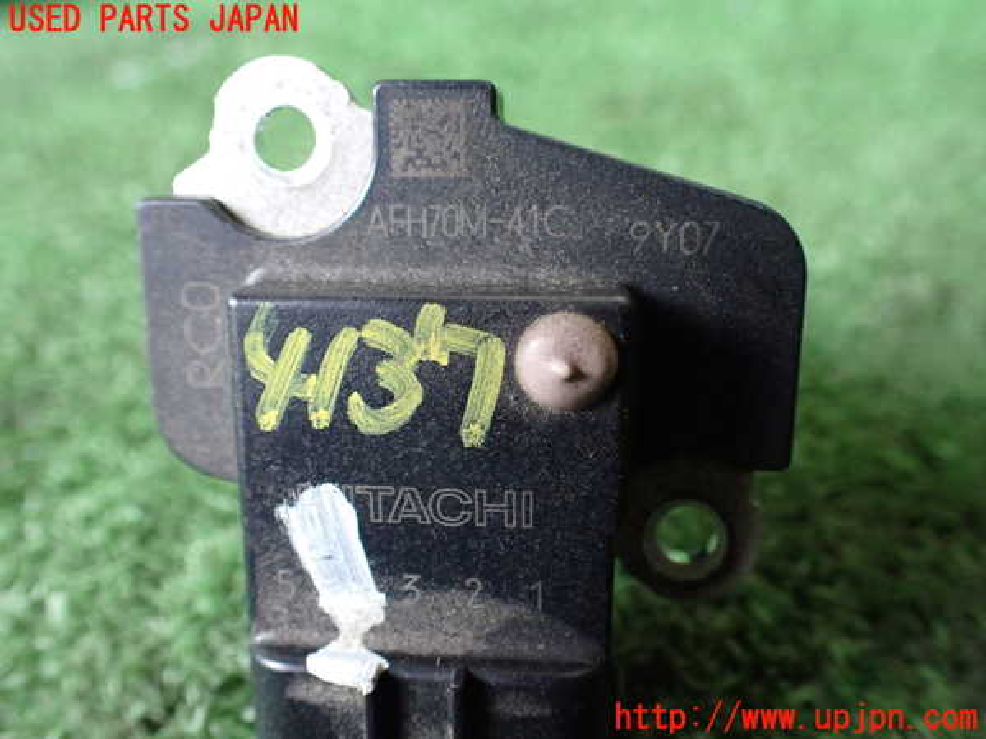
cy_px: 370
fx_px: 855
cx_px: 493
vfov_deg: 46.8
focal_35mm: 30
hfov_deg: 60.0
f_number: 2.3
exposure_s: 1/125
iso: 800
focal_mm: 5.4
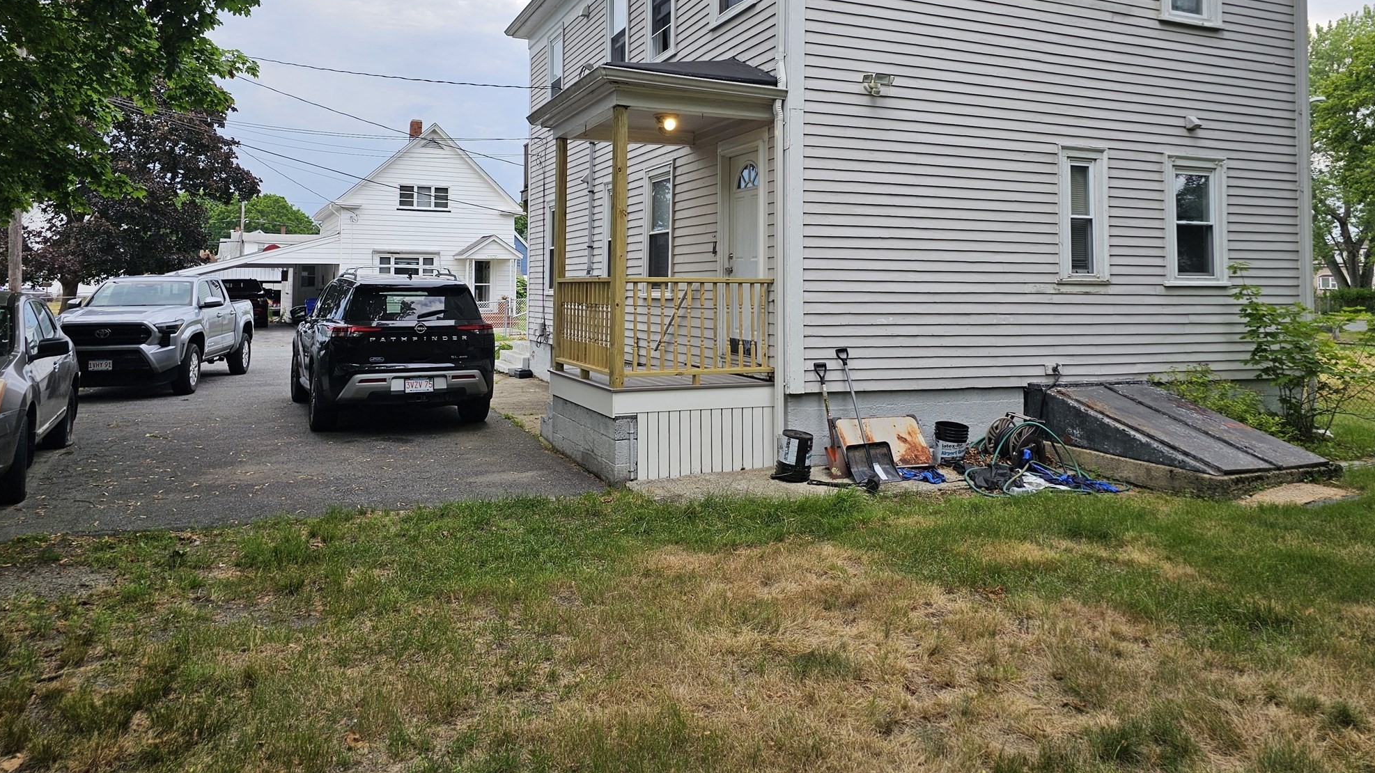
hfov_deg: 71.9
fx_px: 948
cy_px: 250
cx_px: 688
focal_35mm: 26
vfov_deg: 43.7
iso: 10
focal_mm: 6.3
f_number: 1.7
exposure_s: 1/152
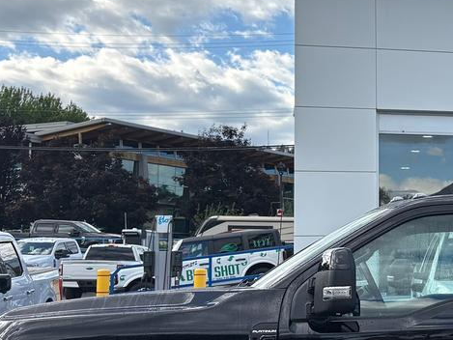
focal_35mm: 71
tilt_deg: +4.2
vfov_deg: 20.7
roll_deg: +0.5
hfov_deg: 24.6
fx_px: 929
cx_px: 553
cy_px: 194
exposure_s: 1/2451
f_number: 1.6
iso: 50
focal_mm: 5.96
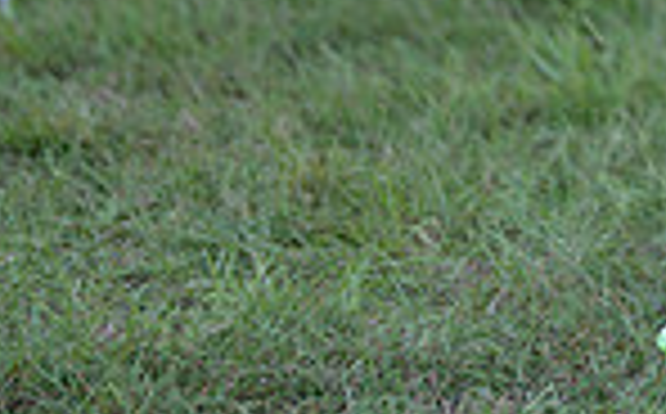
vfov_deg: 4.9
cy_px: -525
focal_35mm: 263
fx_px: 4766
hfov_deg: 7.8
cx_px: 1125
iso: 100
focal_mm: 50
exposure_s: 1/1250
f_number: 1.2
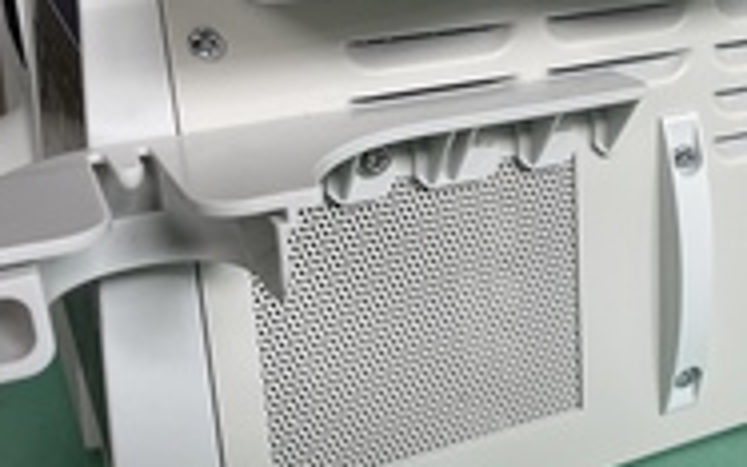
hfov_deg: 33.0
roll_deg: +1.5
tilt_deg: -19.5
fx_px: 1201
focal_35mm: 59
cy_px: 144
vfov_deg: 21.9
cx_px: 651
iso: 100
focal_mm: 4.2
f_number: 1.6
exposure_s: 1/121
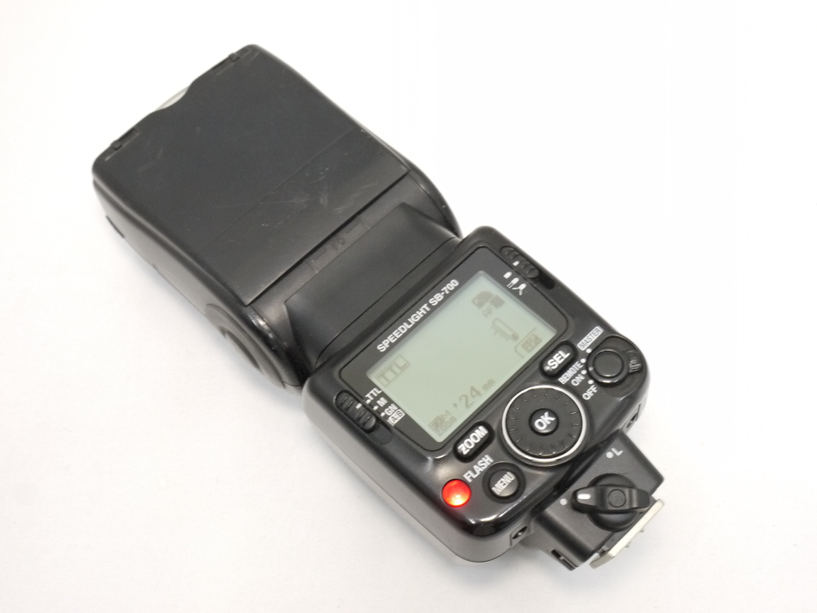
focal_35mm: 46
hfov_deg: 41.2
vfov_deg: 31.5
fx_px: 1086
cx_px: 408
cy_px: 306
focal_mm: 23
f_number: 11
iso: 800
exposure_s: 1/13
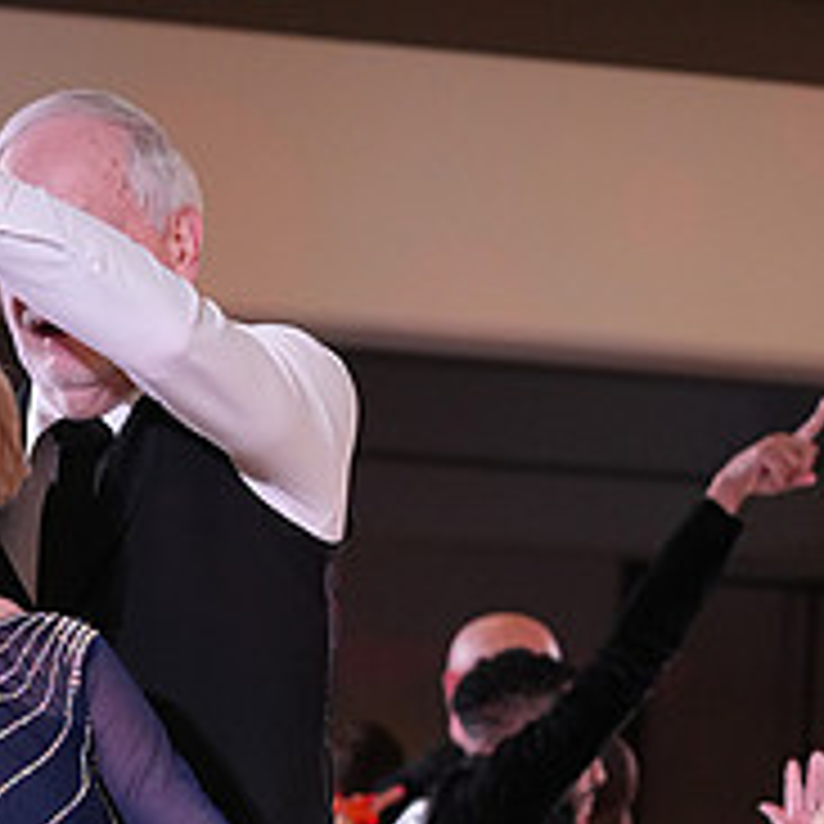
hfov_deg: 7.7
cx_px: -29
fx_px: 6086
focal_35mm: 226
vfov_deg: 7.6
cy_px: 1198
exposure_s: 1/250
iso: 3200
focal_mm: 84
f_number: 4.5
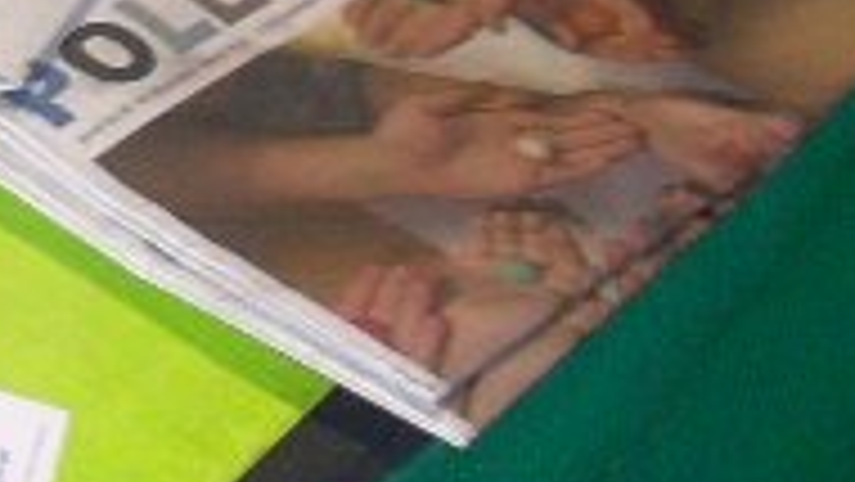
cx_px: -1282
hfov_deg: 9.3
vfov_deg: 5.7
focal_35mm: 205
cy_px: -671
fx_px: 4649
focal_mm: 6.3
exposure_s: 1/45
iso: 200
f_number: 3.2
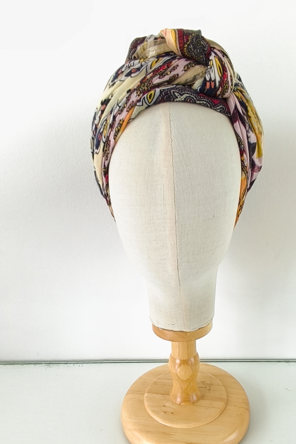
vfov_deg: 67.2
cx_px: 185
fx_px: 333
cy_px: 245
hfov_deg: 47.5
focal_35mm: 27
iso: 50
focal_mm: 1.65
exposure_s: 1/60
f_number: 2.2
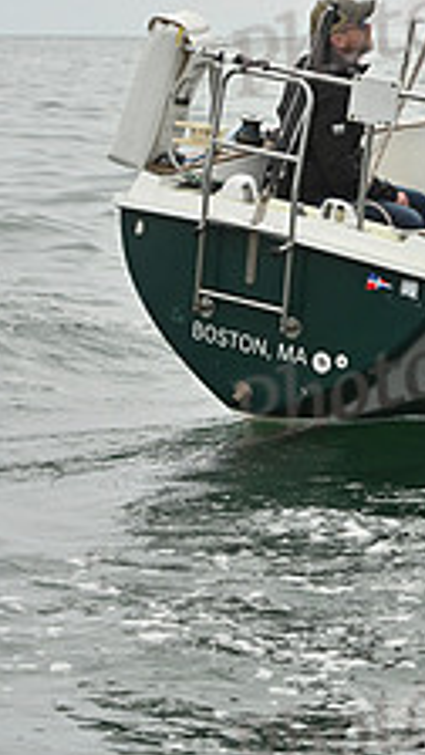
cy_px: 137
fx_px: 3807
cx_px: 884
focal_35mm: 190
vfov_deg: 11.3
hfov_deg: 6.2
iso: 320
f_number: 9
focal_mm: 70
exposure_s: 1/800
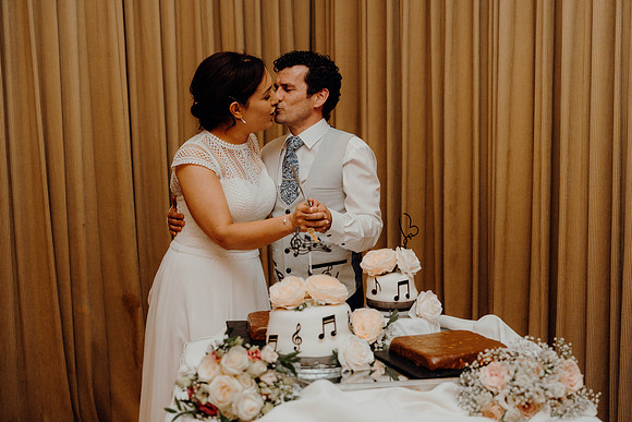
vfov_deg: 27.0
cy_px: 211
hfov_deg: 39.6
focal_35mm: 50
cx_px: 316
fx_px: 878
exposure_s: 1/200
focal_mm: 50
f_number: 2.8
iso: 1250
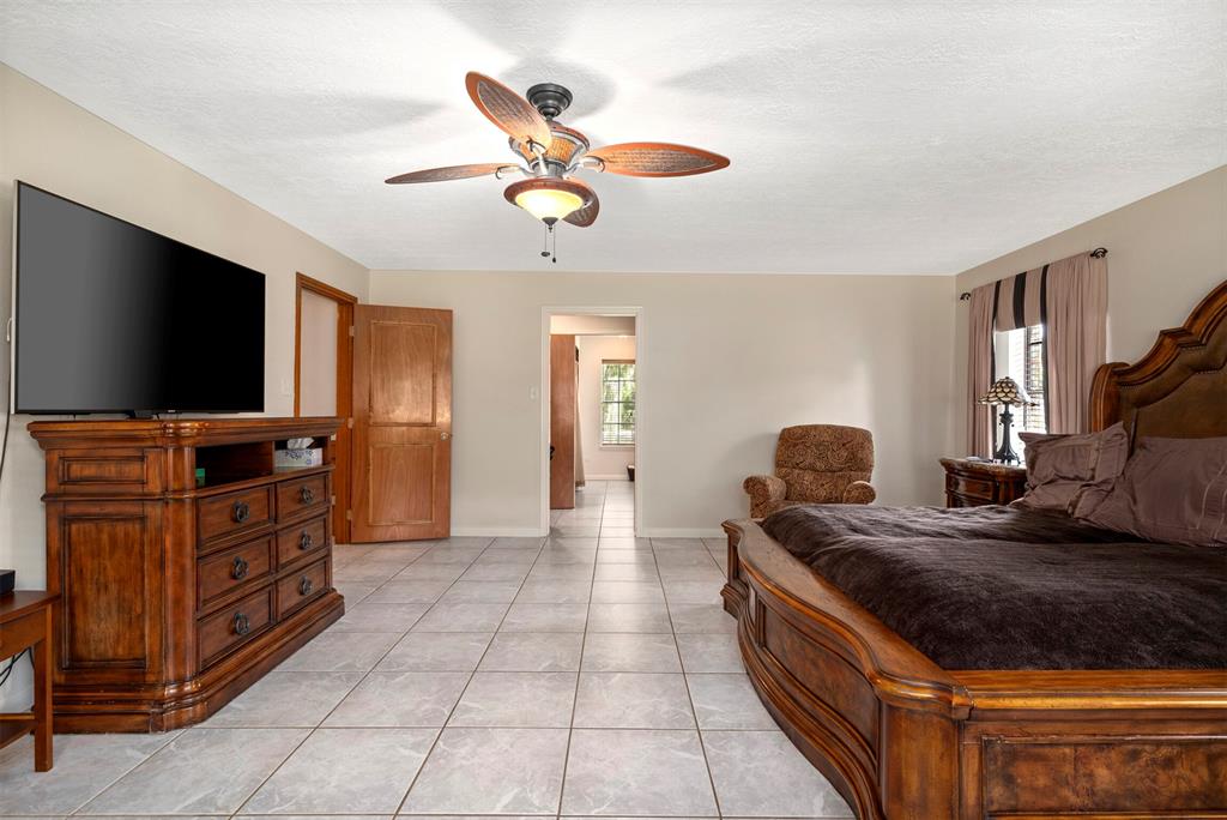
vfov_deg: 70.5
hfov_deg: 93.2
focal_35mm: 17
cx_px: 614
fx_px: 580
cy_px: 410
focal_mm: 17
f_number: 8
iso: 320
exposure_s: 1/4
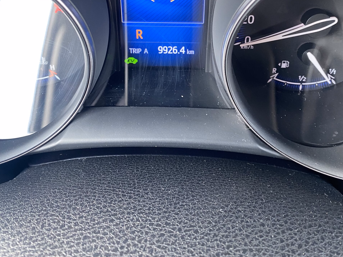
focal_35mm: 35
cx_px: 172
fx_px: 347
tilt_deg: -48.8
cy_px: 64
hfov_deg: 52.6
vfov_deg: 39.6
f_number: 1.8
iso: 250
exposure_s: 1/42
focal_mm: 4.25
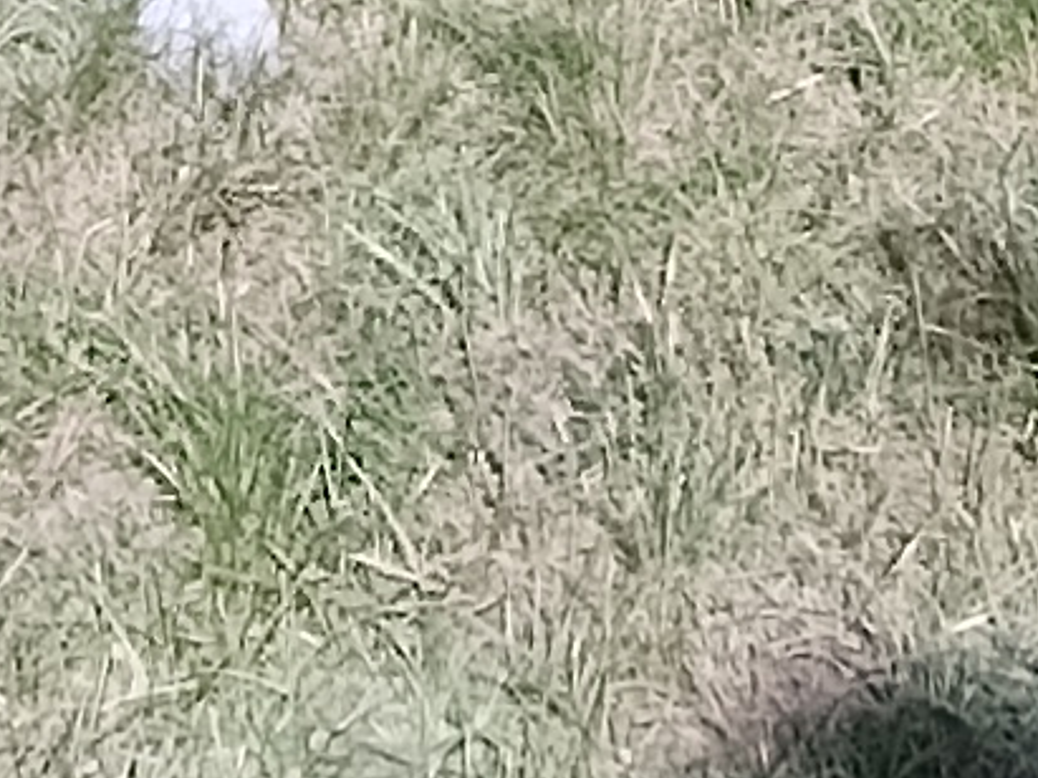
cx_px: 331
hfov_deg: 19.4
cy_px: -1407
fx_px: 3028
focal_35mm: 101
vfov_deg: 10.9
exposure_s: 1/940
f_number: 2.2
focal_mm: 1.42
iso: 100
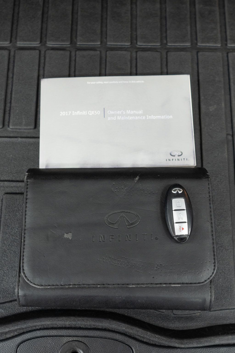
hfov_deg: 31.9
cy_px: 176
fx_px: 411
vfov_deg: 46.4
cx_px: 118
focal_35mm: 42
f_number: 3.2
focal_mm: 28
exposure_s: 1/50
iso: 800
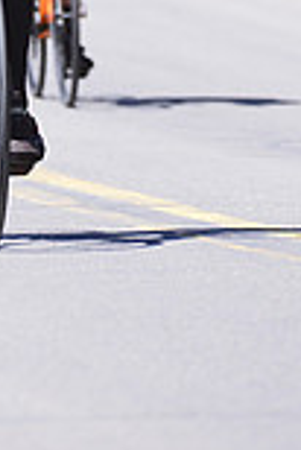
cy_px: -377
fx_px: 9409
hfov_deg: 1.8
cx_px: -19
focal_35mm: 752
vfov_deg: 2.7
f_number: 5.6
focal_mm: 200
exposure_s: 1/640
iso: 250
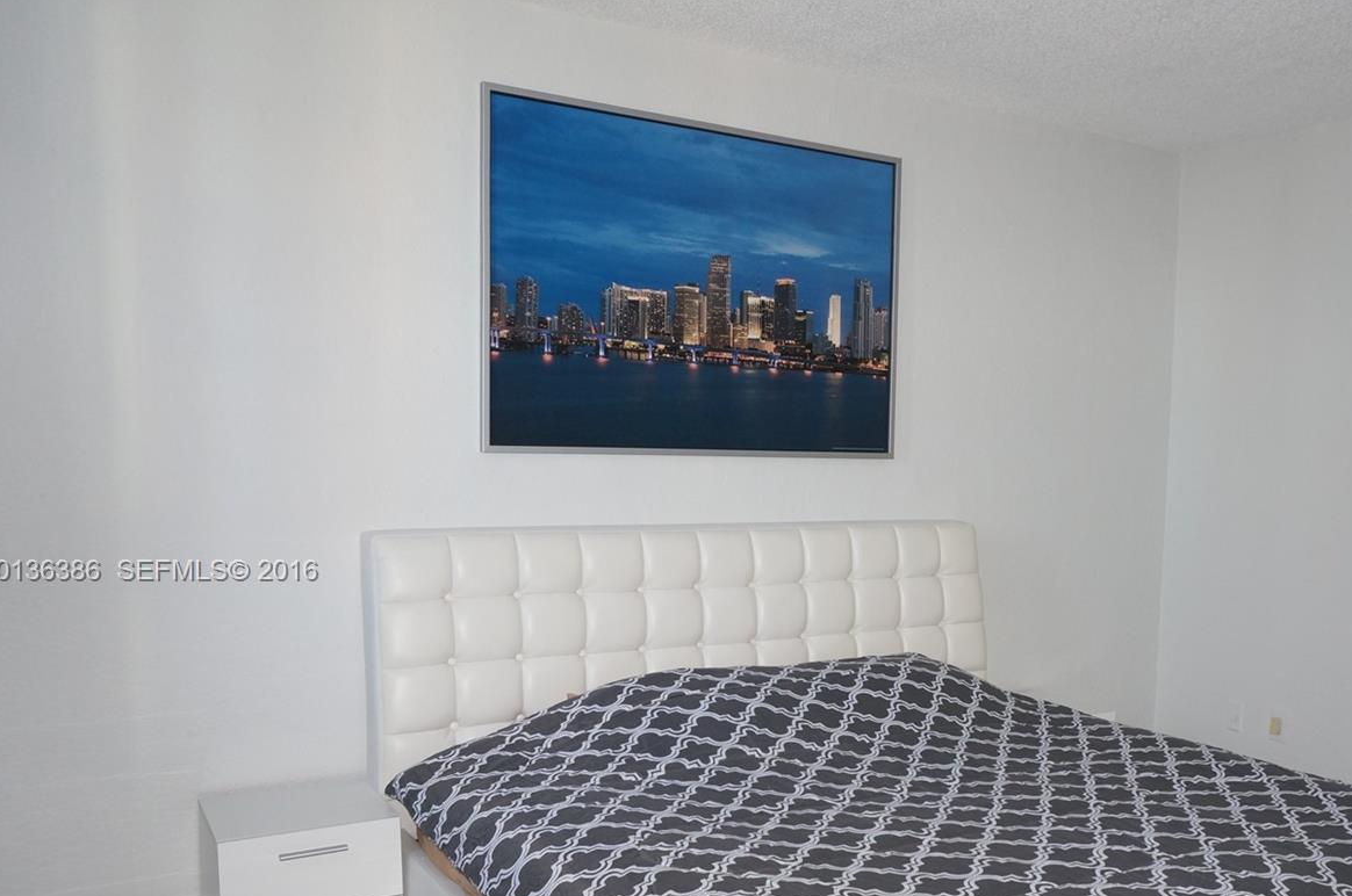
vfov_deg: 39.5
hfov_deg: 56.3
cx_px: 885
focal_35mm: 33
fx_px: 1237
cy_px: 572
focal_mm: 16
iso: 500
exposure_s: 1/60
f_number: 4
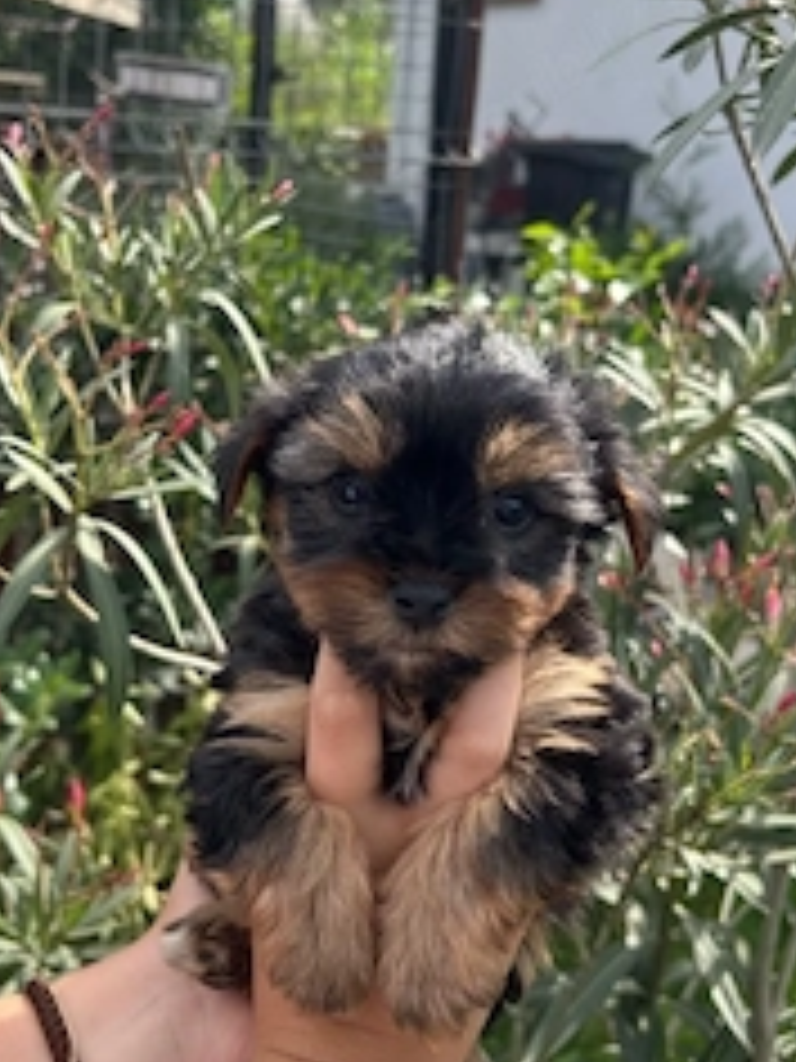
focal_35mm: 44
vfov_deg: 42.8
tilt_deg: -15.1
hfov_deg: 32.8
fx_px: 1349
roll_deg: -3.3
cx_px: 355
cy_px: 441
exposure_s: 1/1112
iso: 50
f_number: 1.5
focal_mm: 5.7
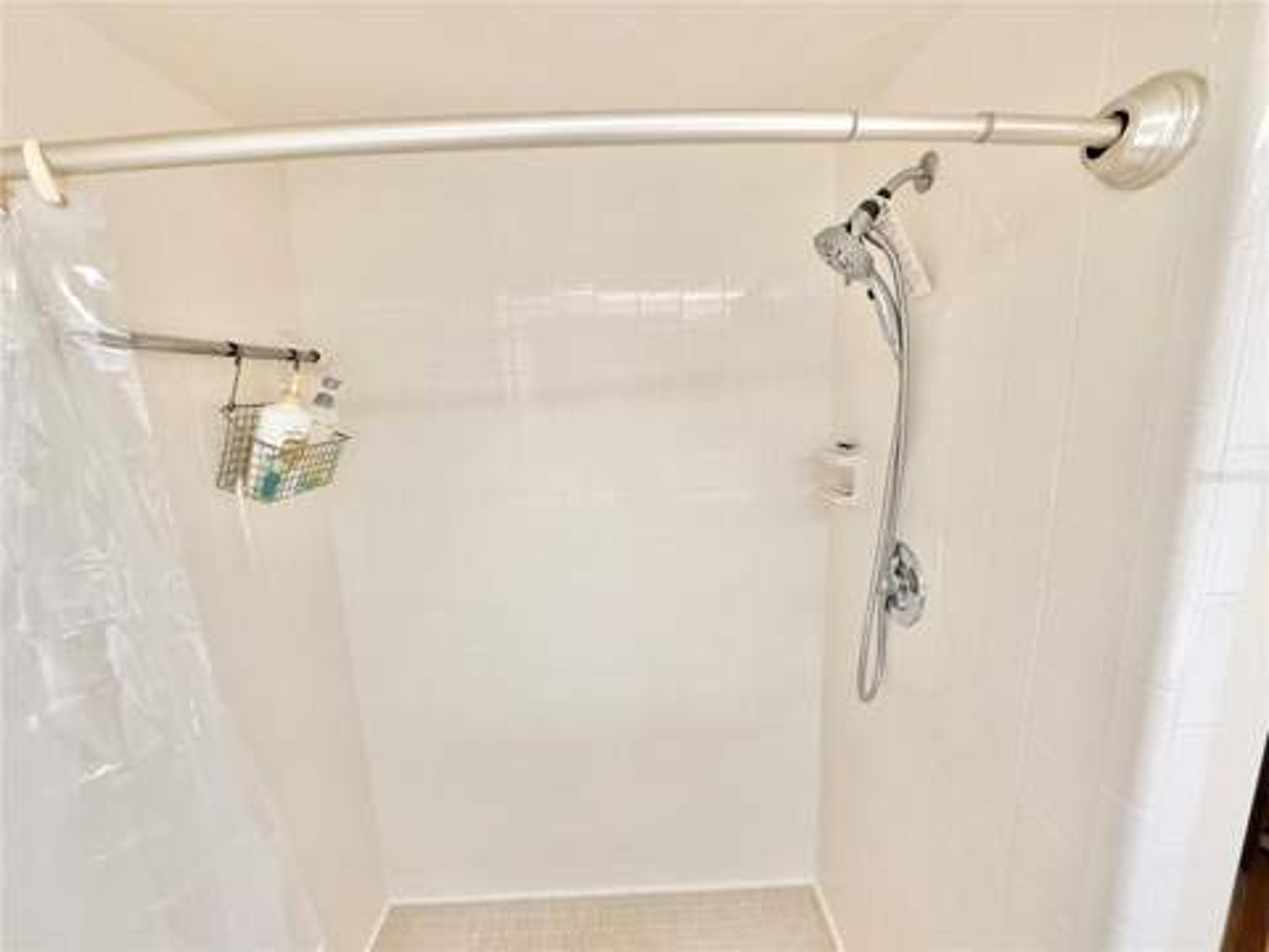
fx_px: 513
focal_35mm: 14
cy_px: 476
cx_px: 634
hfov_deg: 102.1
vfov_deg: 85.7
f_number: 2.2
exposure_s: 1/120
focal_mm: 2.22
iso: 320
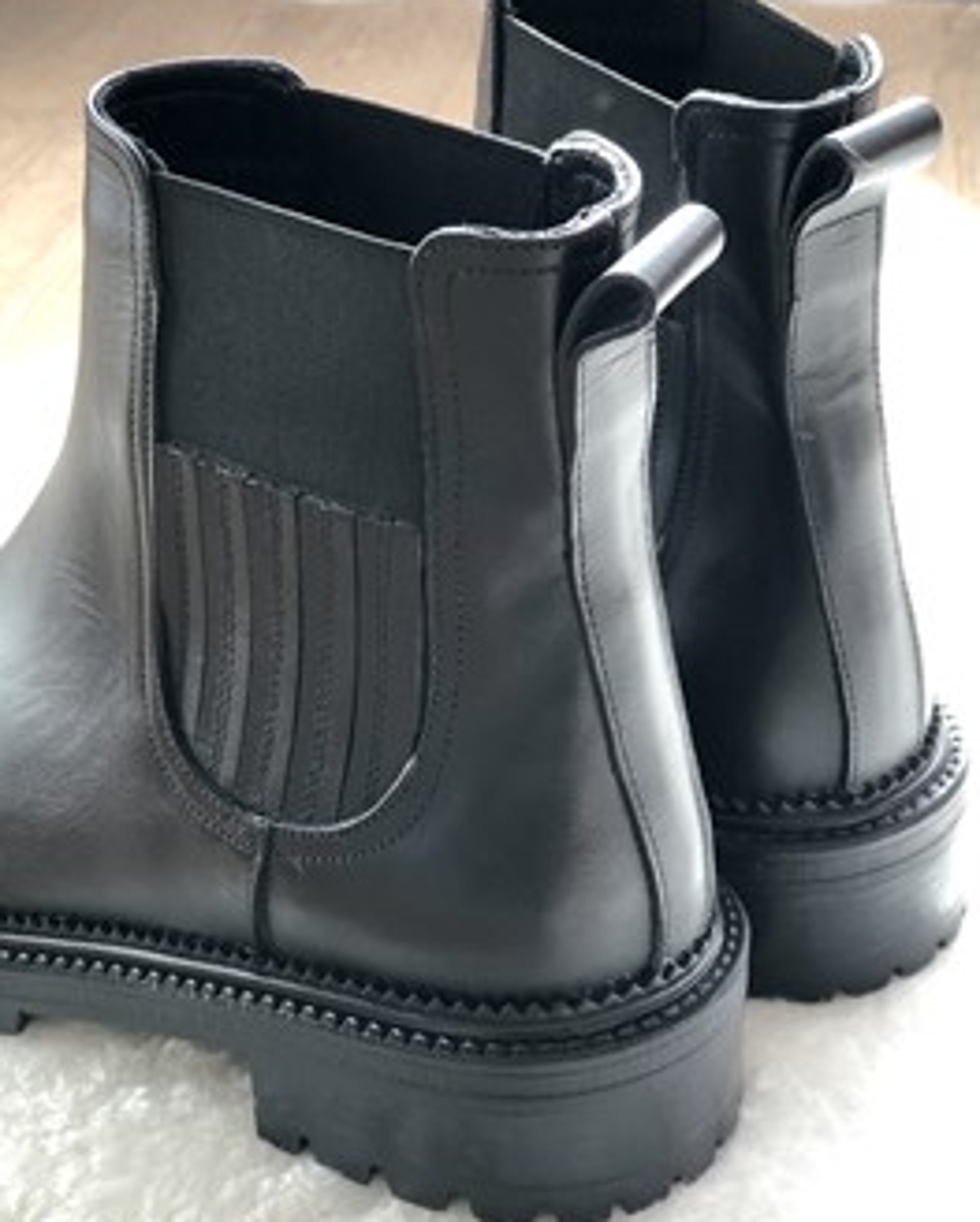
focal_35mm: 70
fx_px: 2534
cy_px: 609
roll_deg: +4.5
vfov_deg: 27.1
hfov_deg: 21.9
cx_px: 499
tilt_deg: -29.7
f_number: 2.8
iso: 32
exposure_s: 1/30
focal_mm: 6.6
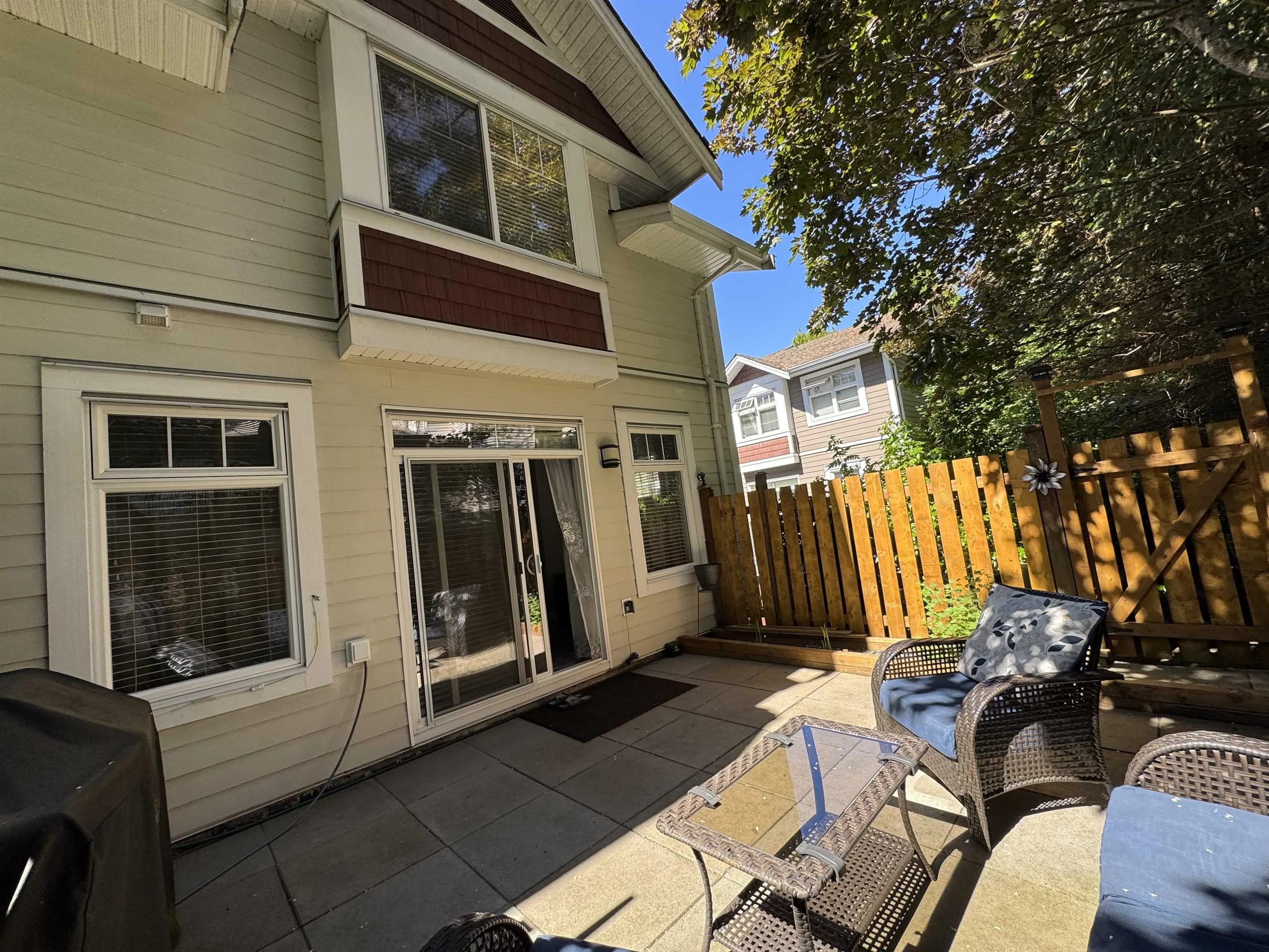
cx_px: 634
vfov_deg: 85.7
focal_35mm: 14
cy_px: 476
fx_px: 513
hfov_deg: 102.1
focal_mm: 2.22
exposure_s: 1/307
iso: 40
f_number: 2.2
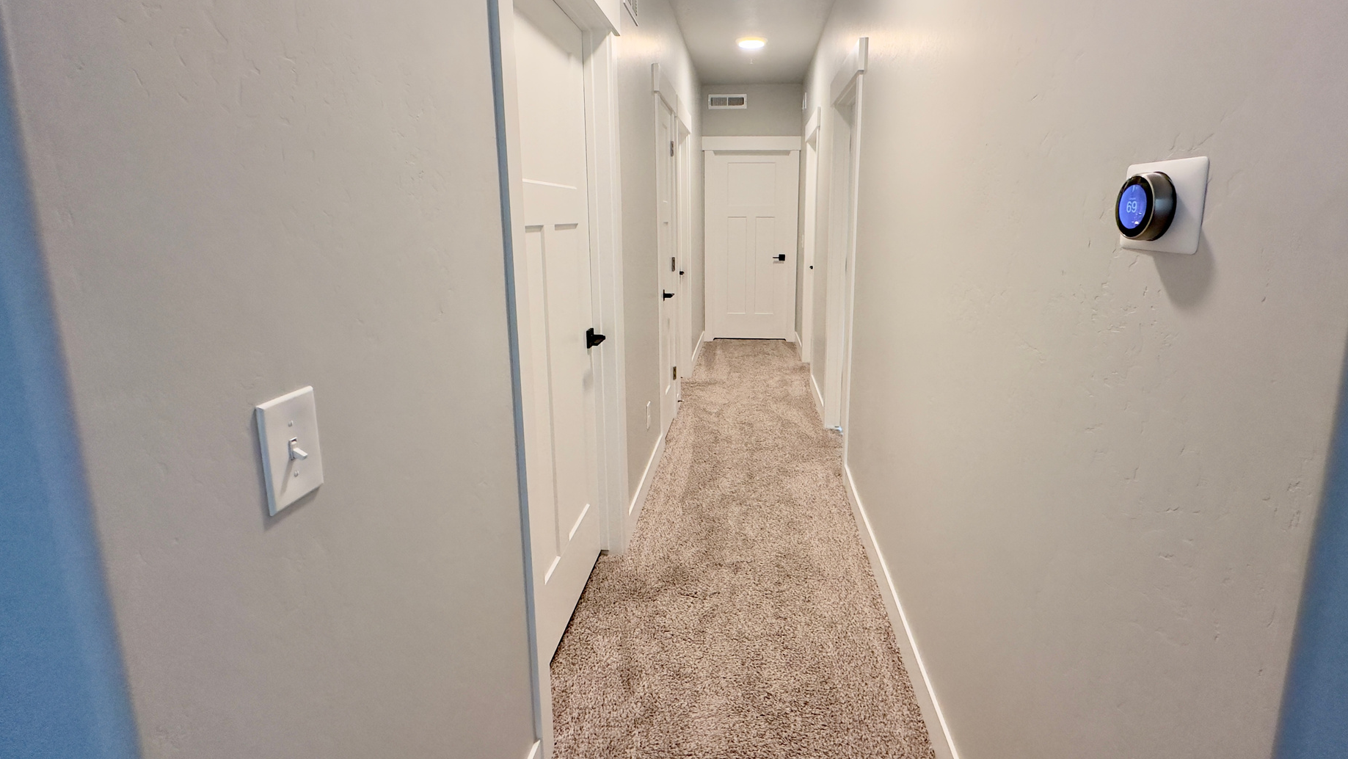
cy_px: 316
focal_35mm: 17
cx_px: 720
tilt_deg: -9.4
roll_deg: -0.4
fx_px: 608
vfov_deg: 63.5
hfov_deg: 95.8
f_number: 2.2
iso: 250
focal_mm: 2.22
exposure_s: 1/120
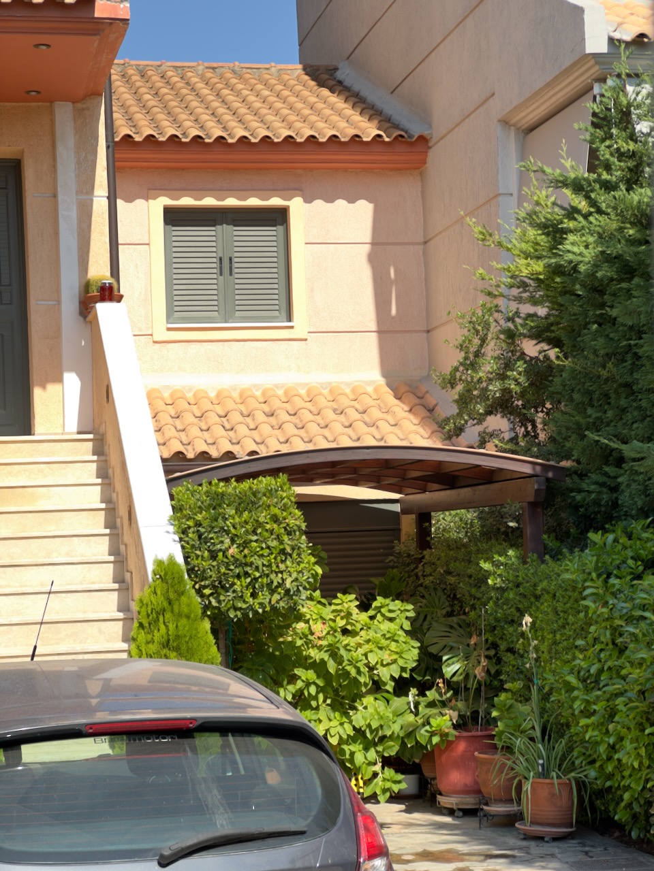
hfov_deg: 19.1
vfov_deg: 25.3
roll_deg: +2.4
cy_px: 436
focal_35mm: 77
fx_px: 1940
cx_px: 327
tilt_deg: +2.7
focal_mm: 9
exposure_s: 1/162
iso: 32
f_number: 2.8
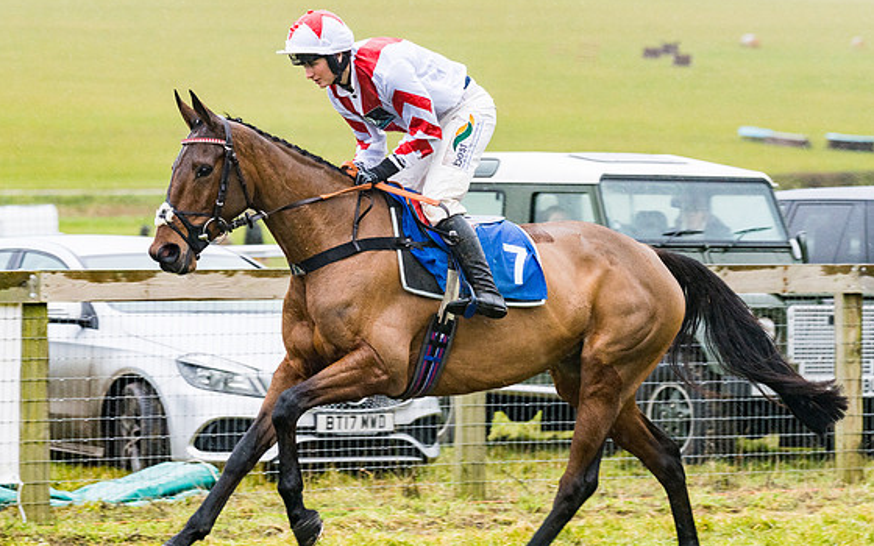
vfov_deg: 6.5
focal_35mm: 203
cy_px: 325
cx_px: 425
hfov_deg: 10.3
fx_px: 4835
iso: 1600
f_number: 4
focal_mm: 135
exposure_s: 1/800
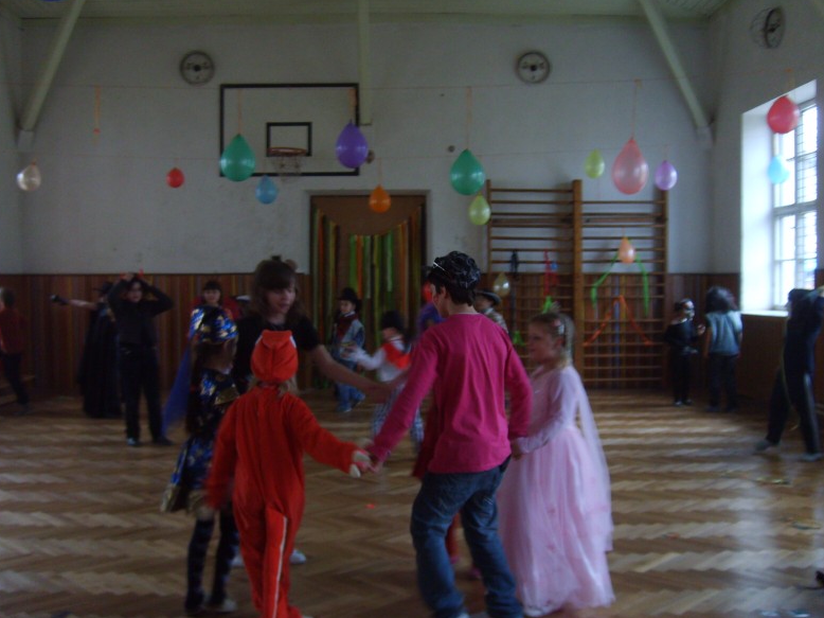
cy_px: 305
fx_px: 857
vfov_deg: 39.6
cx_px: 408
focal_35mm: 36
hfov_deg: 51.4
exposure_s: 1/30
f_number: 2.8
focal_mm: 5.8
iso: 100
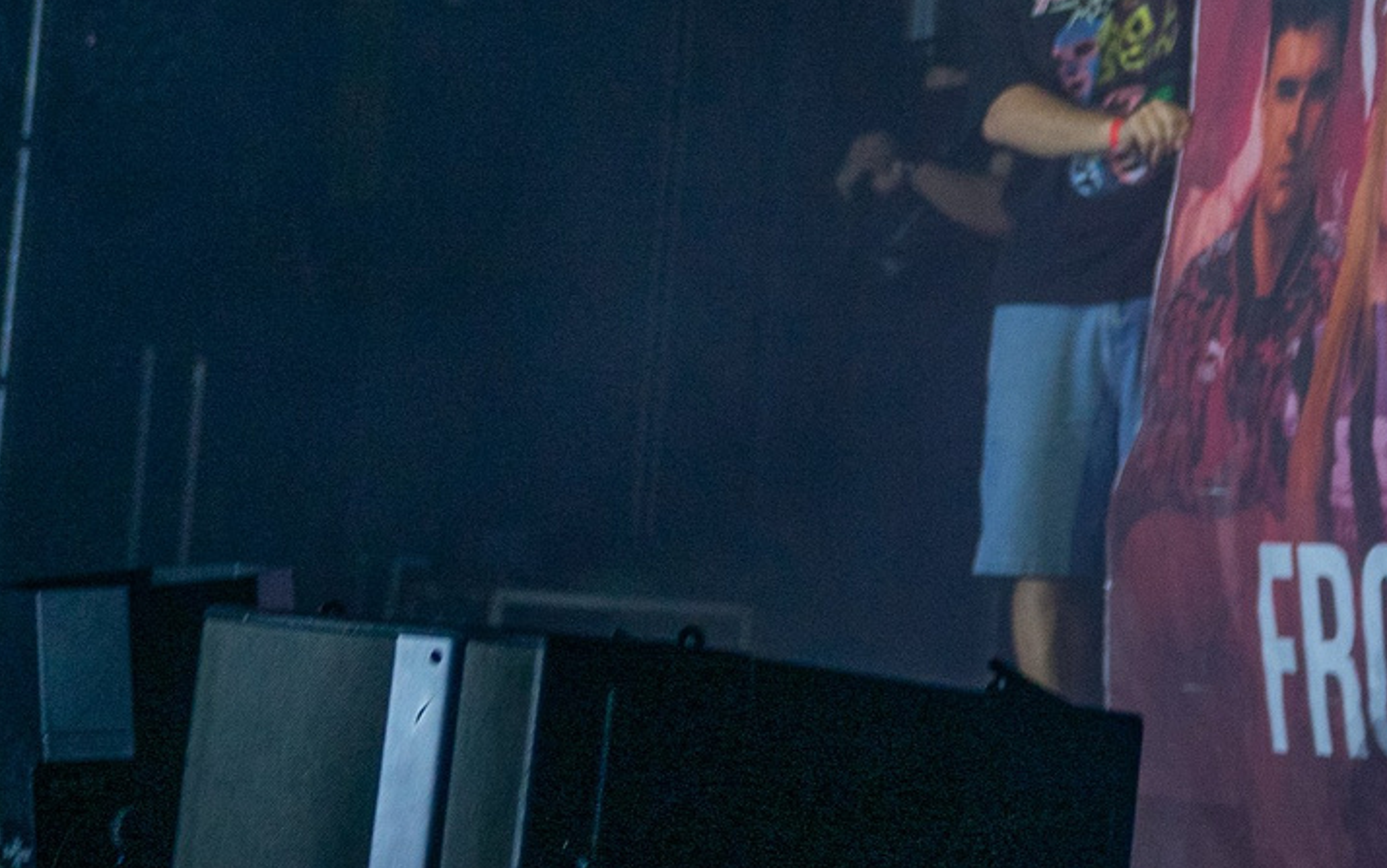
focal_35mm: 168
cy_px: -310
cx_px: 1669
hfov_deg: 12.2
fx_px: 6353
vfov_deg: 7.7
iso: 400
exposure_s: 1/320
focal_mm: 46
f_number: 2.8
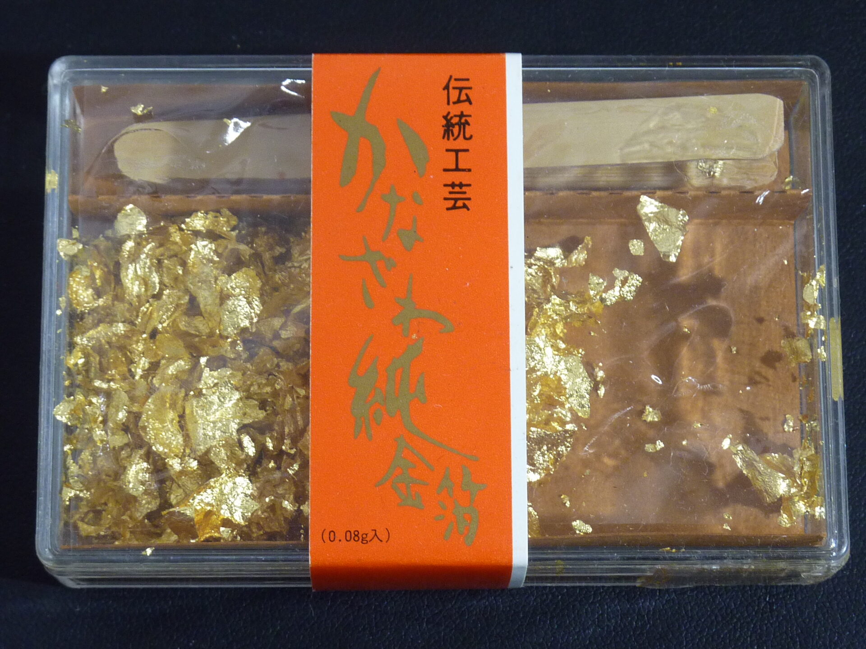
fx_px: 2602
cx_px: 433
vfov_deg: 14.2
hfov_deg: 18.9
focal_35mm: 104
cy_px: 324
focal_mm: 11.9
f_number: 4.1
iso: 200
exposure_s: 1/40
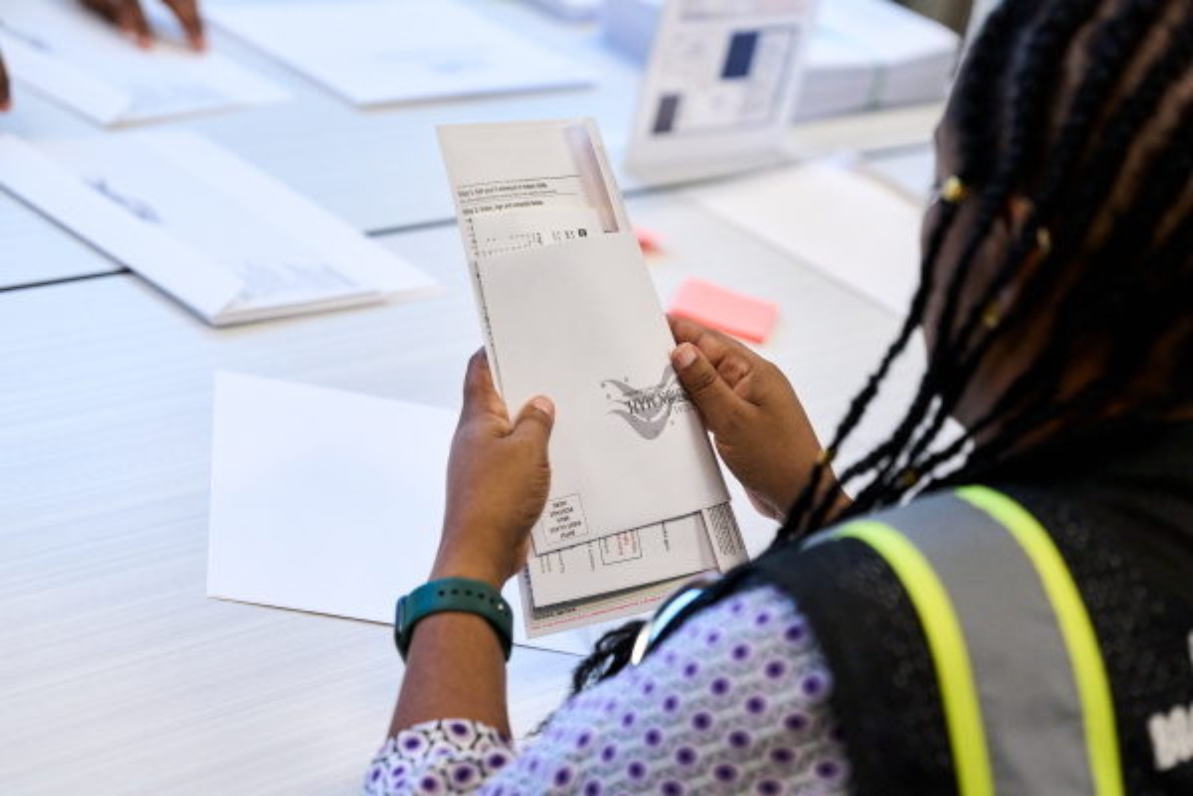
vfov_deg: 16.9
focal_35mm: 81
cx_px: 596
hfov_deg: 25.1
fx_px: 2684
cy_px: 398
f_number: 3.5
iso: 1600
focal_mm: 81
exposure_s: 1/1600
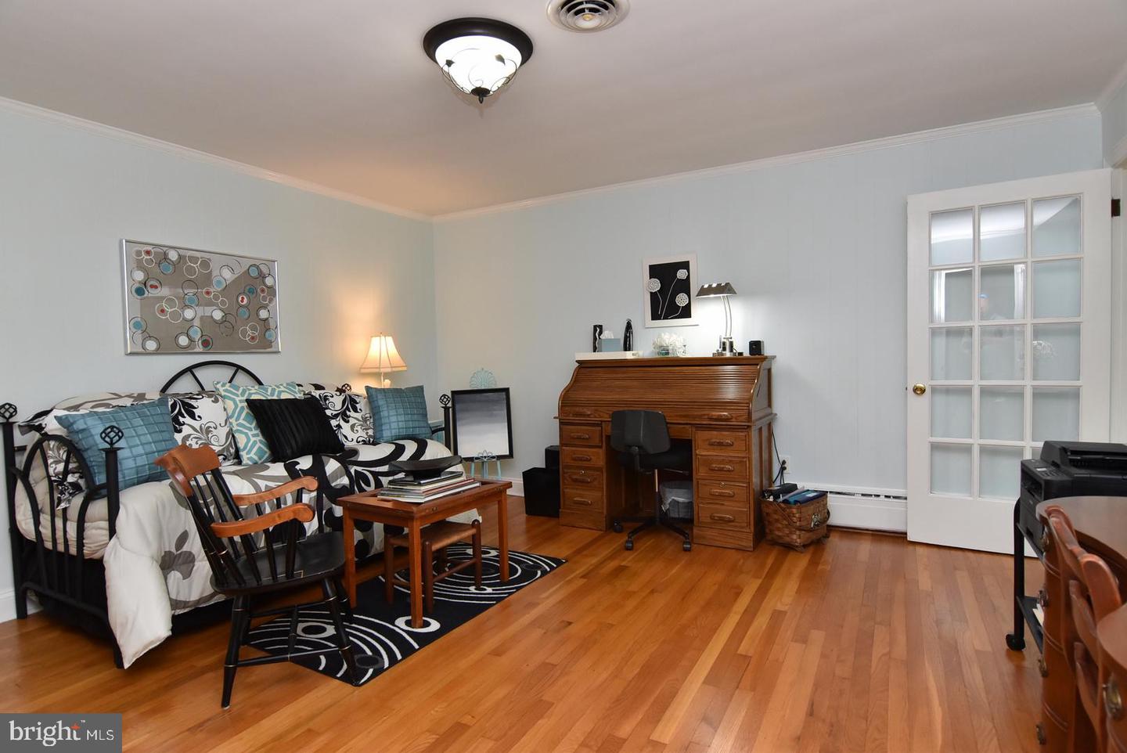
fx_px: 564
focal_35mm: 18
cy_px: 376
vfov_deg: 67.5
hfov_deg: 90.0
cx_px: 564
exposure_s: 1/80
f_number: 6.3
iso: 800
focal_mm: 12
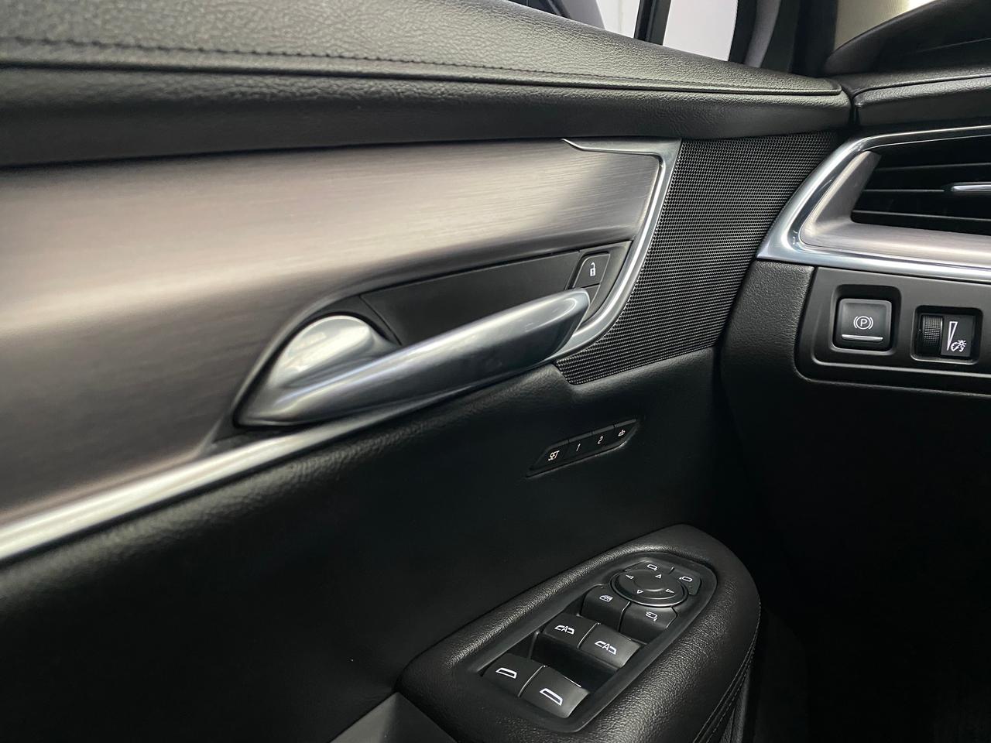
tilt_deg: -11.8
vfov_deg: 53.1
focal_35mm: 26
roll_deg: +2.4
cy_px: 372
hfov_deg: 67.3
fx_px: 744
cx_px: 496
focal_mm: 4.25
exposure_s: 1/53
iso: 500
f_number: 1.8
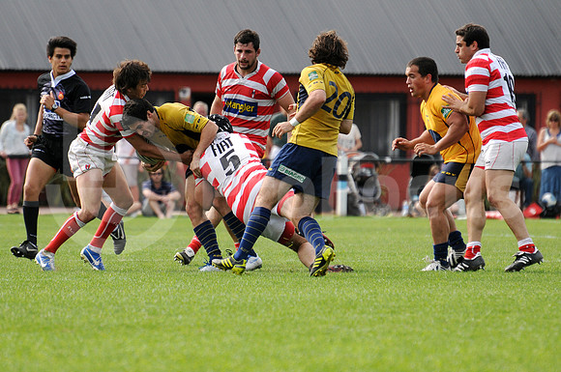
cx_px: 280
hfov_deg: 4.6
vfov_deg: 3.0
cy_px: 186
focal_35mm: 450
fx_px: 7003
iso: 320
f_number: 5.6
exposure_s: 1/640
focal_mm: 300
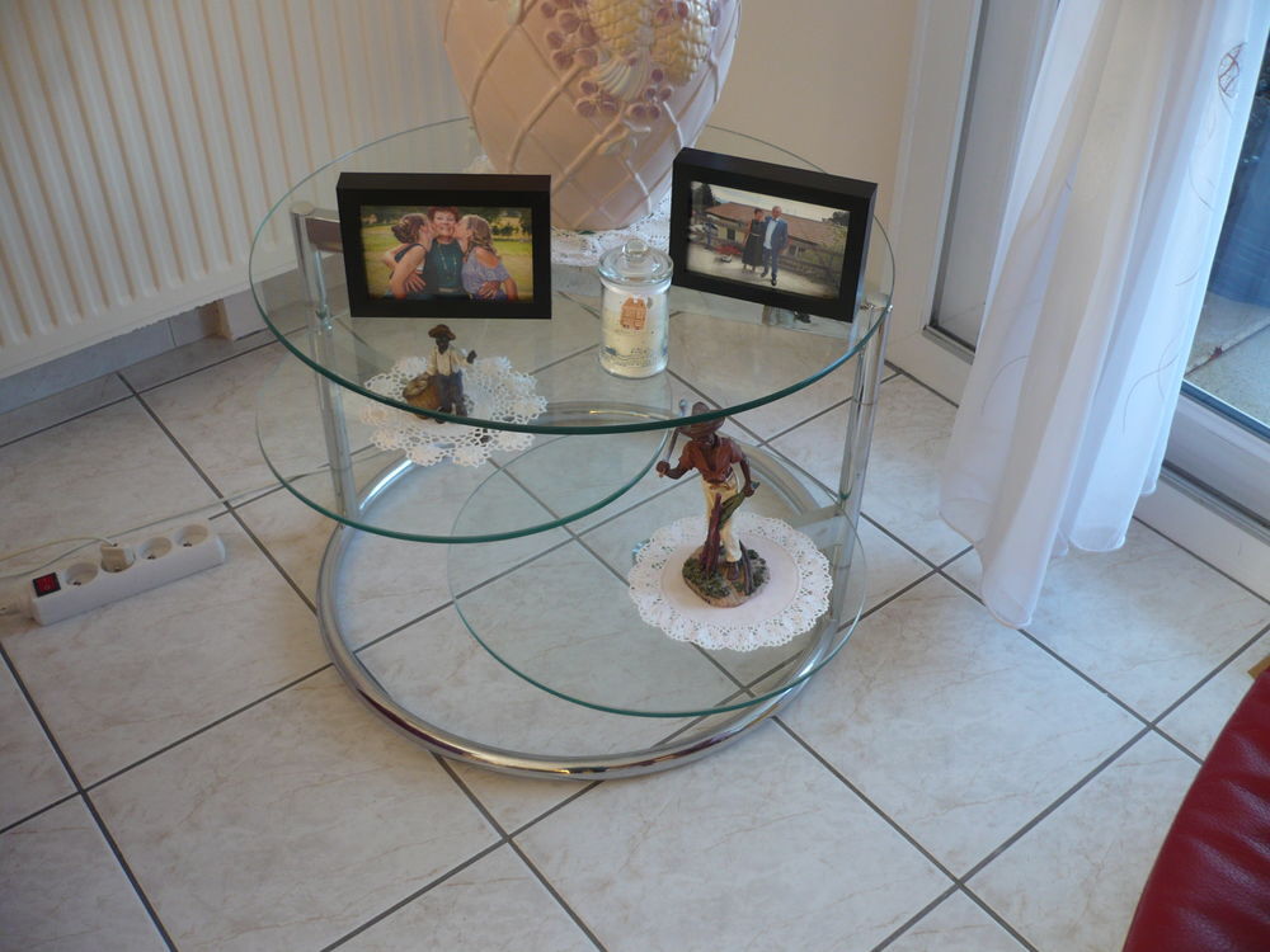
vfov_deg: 40.7
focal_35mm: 35
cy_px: 476
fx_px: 1284
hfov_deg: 52.6
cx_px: 635
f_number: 2.8
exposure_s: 1/30
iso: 125
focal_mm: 5.8
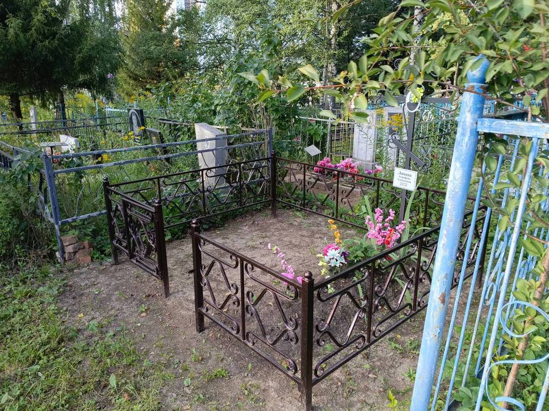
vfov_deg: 53.0
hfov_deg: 67.3
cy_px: 198
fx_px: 412
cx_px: 275
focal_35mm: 26
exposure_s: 1/100
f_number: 1.69
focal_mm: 4.76
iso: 148
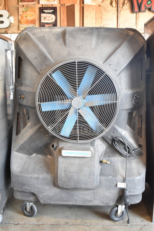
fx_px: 250
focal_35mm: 39
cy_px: 116
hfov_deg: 34.2
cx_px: 77
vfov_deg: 49.6
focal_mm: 26
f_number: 4
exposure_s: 1/40
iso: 1100
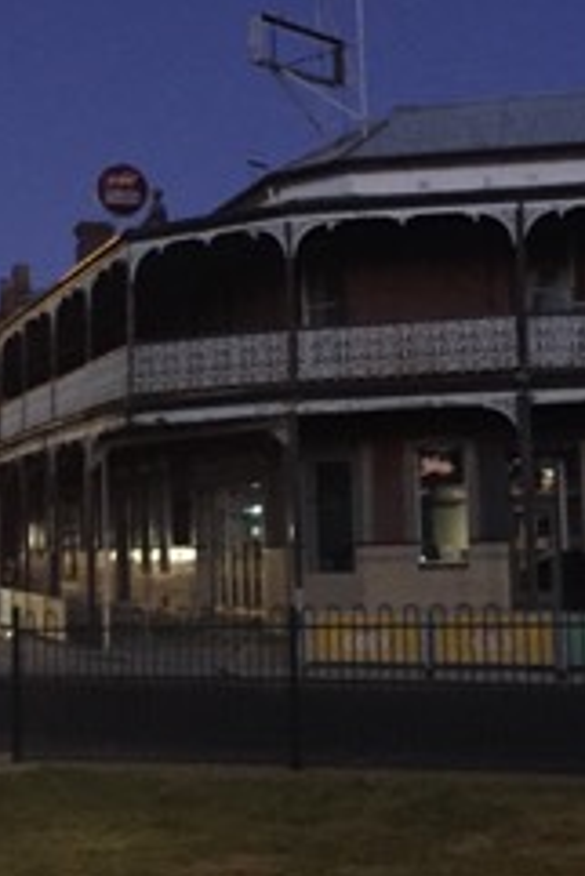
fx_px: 1582
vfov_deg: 30.9
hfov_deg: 21.0
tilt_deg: +5.9
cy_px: 385
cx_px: 291
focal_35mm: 65
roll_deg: +0.9
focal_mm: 4.15
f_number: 2.2
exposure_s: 1/15
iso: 1250
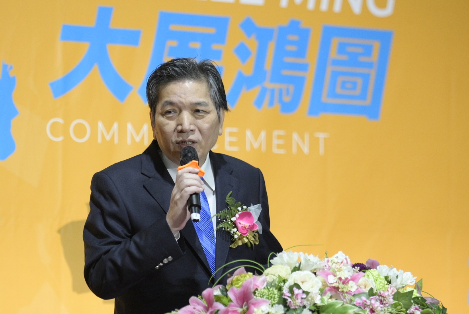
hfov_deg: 9.5
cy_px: 157
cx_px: 234
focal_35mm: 217
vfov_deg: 6.3
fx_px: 2830
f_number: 2.8
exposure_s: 1/400
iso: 5000
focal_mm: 145
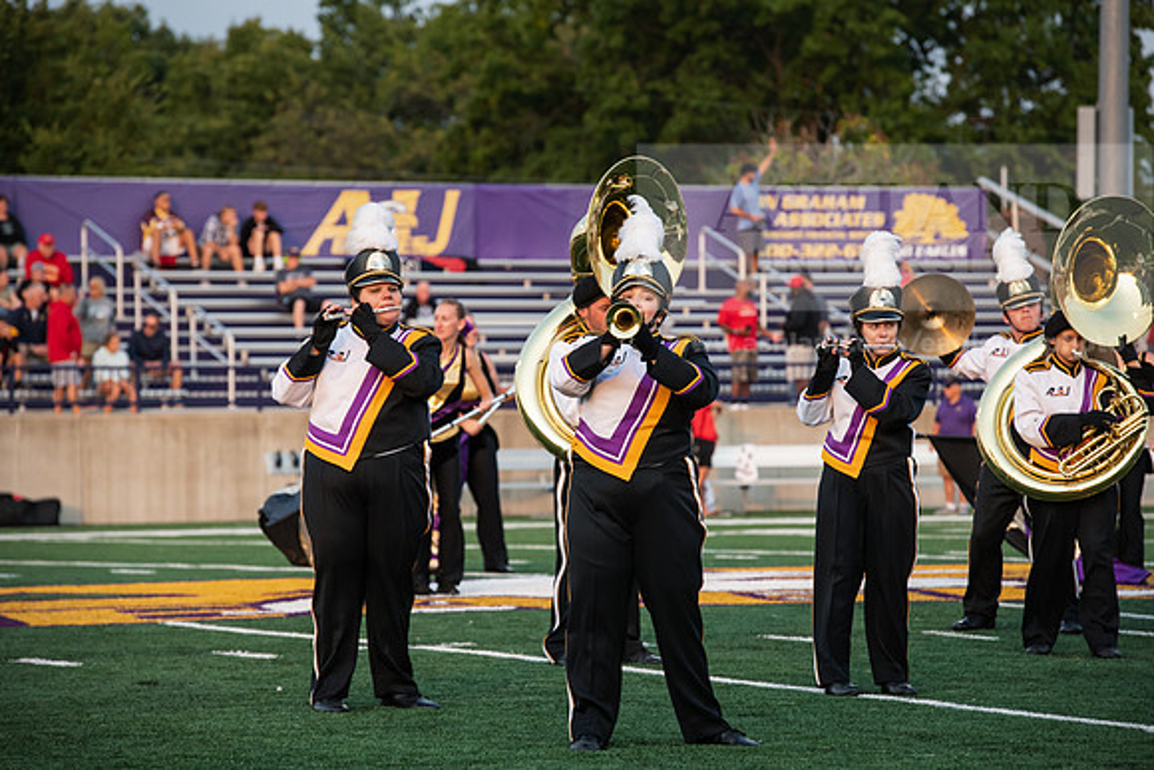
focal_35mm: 190
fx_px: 6092
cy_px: 385
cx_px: 577
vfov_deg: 7.2
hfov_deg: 10.8
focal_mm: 190
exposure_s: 1/500
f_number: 6.3
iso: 640
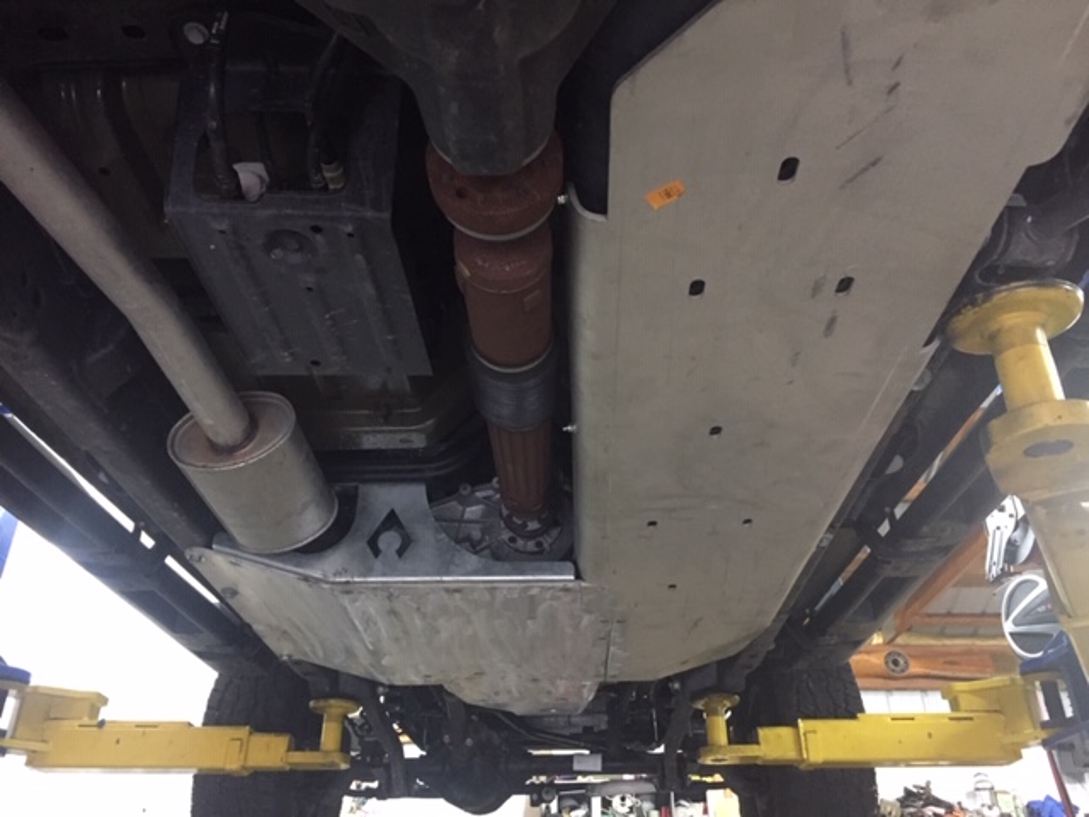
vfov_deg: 48.2
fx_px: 912
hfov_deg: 61.7
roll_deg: -0.7
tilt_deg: +31.3
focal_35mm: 29
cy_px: 408
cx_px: 544
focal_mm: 4.15
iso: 320
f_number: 2.2
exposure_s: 1/15
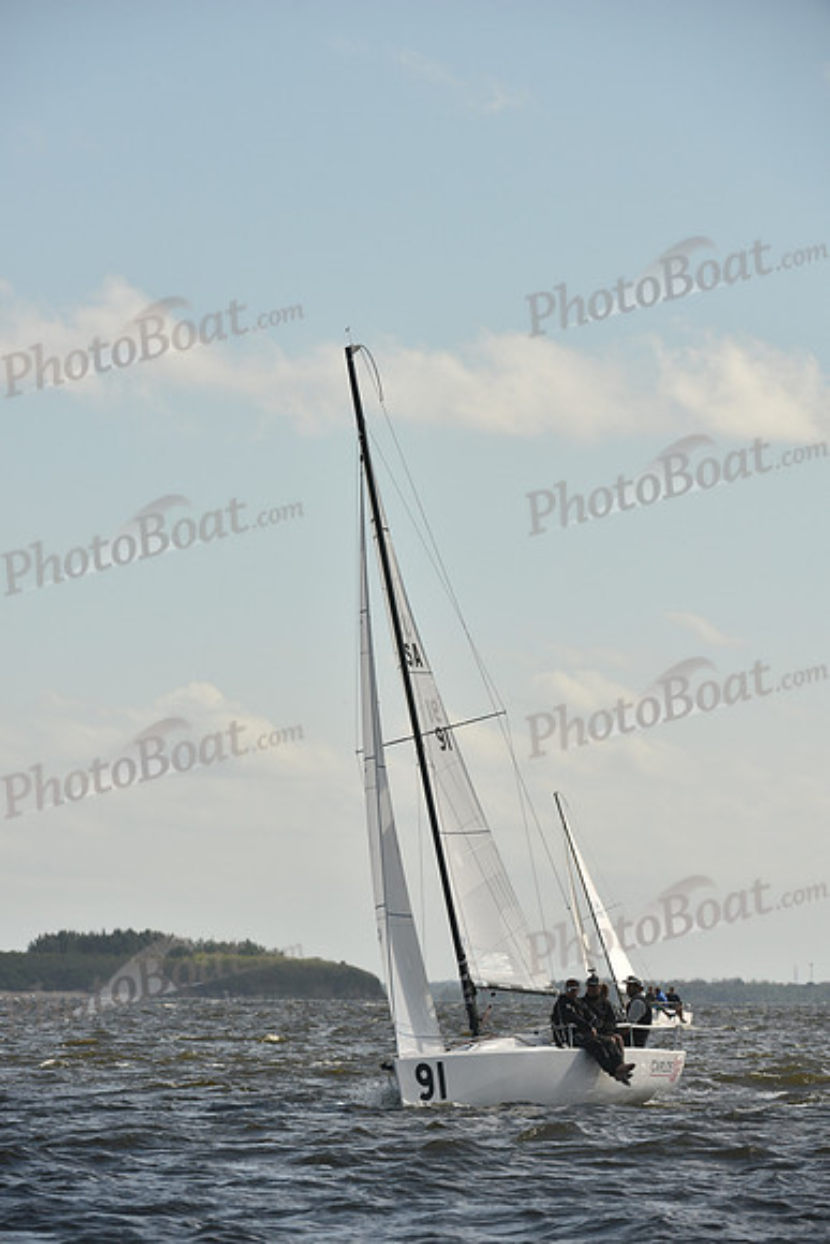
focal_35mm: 250
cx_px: 415
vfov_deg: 8.2
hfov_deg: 5.5
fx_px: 8640
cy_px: 622
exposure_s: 1/1250
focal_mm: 250
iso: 250
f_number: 8
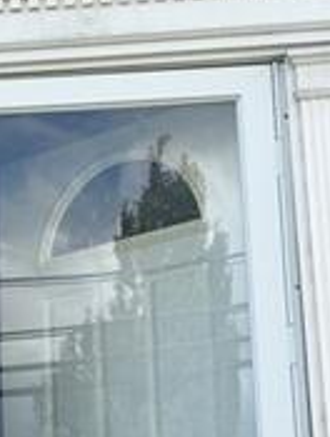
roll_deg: +0.0
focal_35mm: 127
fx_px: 1608
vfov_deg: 15.4
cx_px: -88
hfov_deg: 11.4
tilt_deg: +14.2
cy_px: 322
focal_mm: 4.15
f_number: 2.2
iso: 25
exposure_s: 1/712
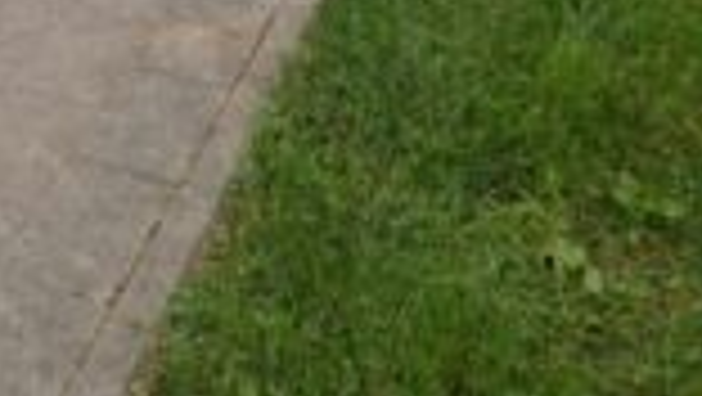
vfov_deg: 11.5
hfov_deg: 24.2
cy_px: -608
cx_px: 4
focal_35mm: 84
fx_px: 1565
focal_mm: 5.23
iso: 40
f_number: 1.8
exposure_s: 1/799
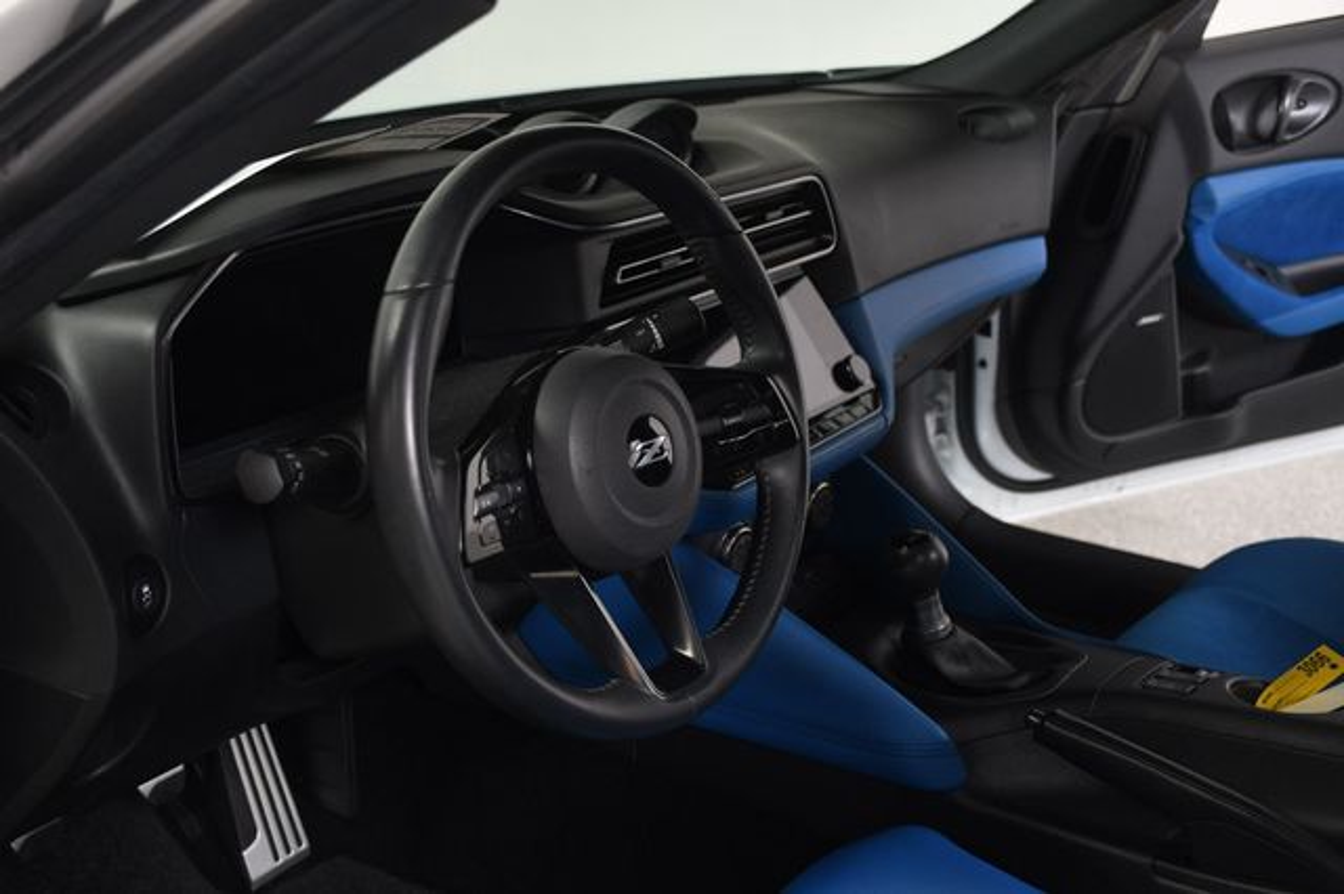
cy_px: 447
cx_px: 672
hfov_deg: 41.1
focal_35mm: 48
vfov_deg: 28.0
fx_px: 1791
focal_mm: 32
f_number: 4
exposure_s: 1/160
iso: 100
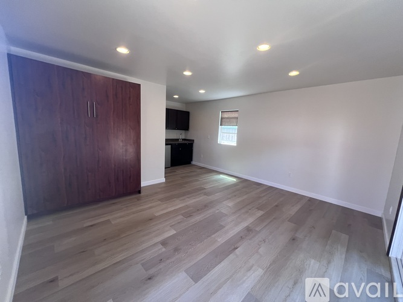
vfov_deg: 89.9
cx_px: 202
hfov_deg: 106.2
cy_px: 151
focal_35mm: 13
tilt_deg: -8.0
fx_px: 151
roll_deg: -2.6
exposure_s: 1/120
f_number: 1.8
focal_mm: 1.57
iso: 160
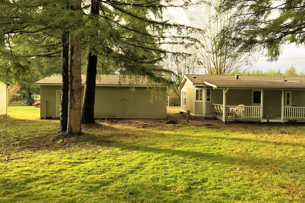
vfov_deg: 42.3
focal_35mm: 31
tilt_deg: -0.7
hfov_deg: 60.3
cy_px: 105
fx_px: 263
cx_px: 154
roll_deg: +0.3
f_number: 2.2
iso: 25
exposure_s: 1/60
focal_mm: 4.15
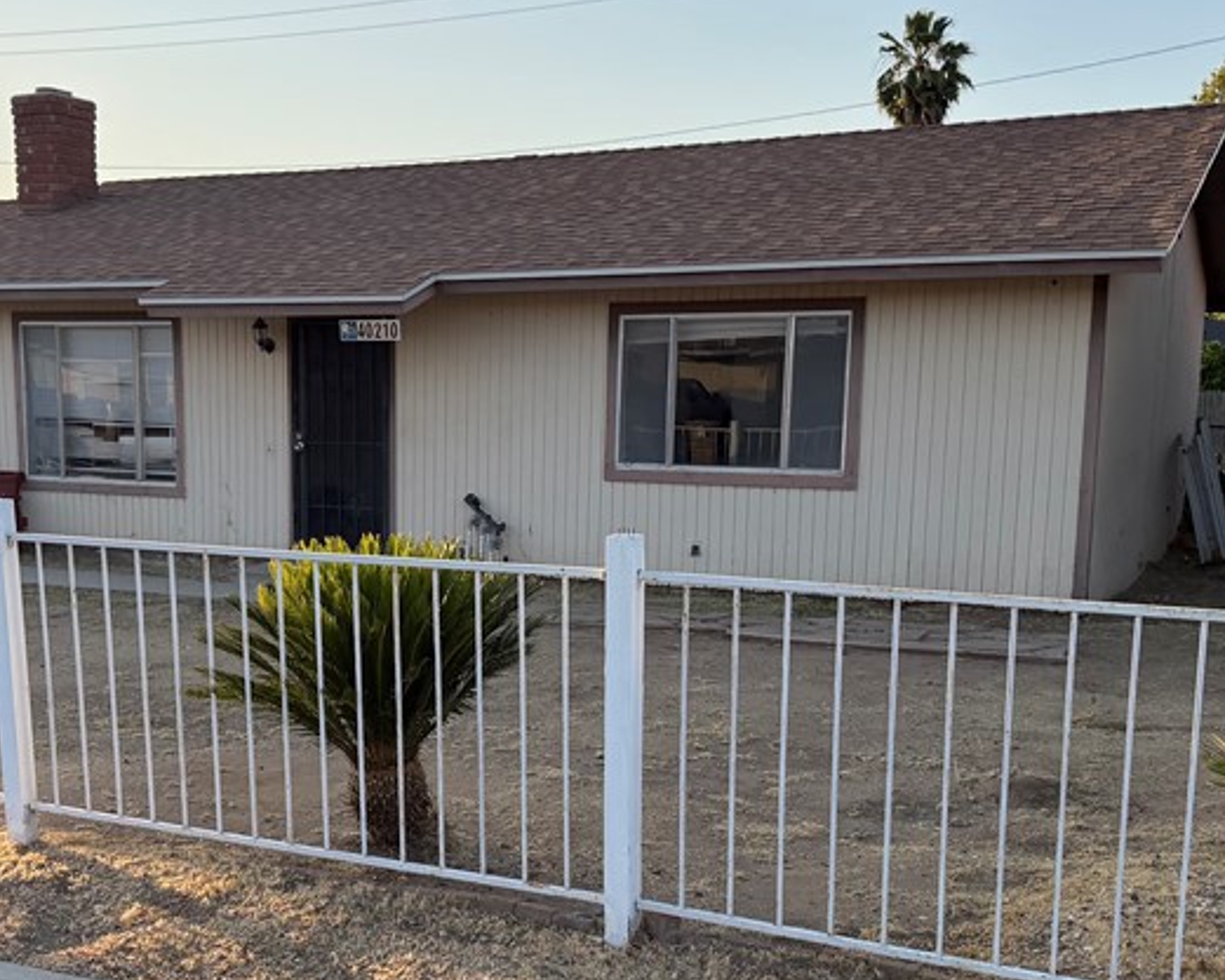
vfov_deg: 32.6
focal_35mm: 46
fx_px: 1668
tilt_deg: -9.7
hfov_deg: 39.9
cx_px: 433
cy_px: 625
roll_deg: -0.5
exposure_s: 1/2299
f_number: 1.78
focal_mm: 6.76
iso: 100
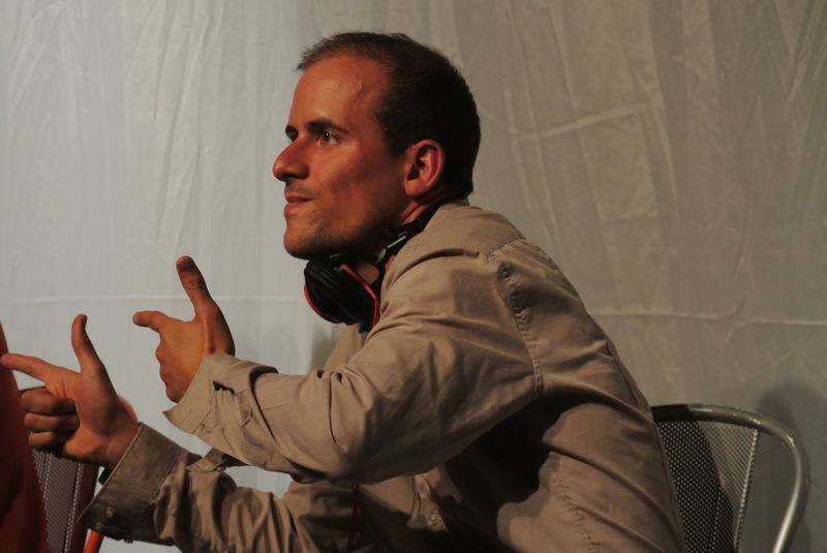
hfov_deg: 8.8
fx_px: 5357
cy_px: 276
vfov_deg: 5.9
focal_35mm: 233
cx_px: 414
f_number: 5
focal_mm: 86.5
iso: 720
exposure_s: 1/30
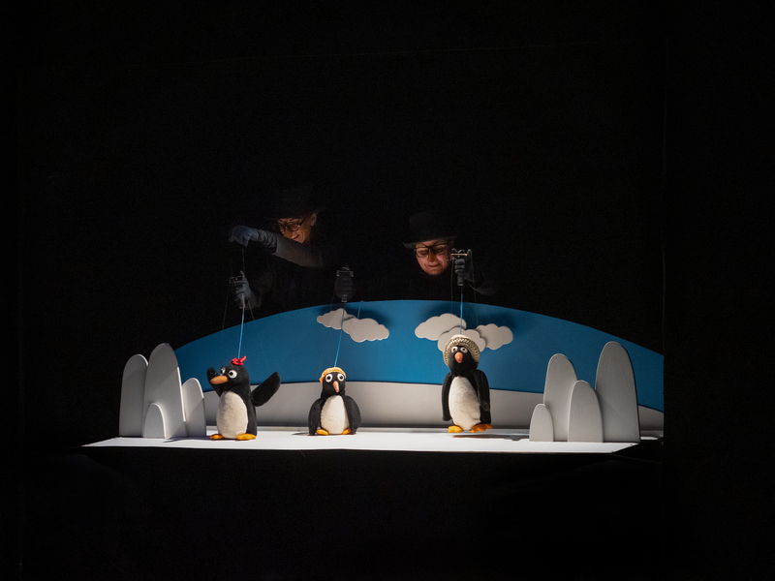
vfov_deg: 10.6
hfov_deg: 14.1
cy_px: 290
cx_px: 388
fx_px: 3134
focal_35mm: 140
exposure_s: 1/200
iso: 1600
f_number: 3.2
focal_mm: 70
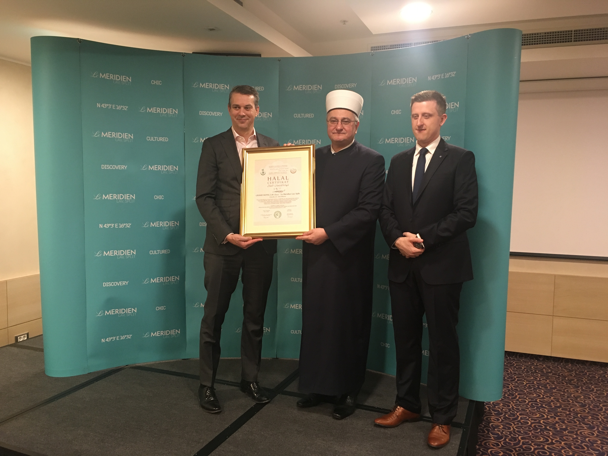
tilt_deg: -4.5
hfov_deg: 61.7
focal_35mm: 29
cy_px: 228
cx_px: 304
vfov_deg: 48.2
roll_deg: -1.3
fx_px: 509
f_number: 2.2
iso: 160
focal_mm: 4.15
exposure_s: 1/33
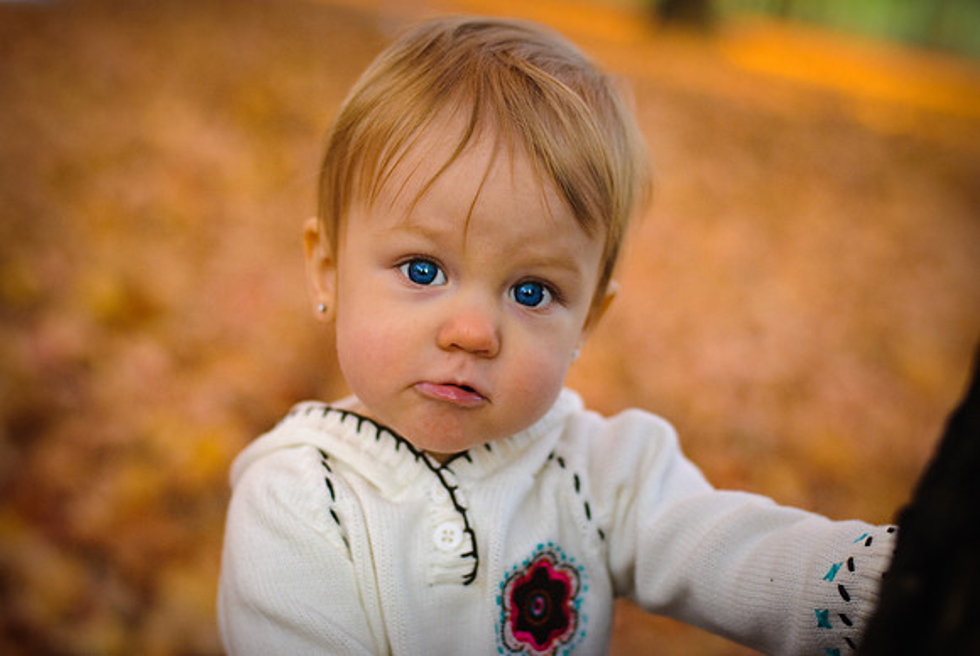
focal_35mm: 75
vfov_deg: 18.2
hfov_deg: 27.0
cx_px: 490
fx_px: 2044
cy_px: 328
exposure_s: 1/250
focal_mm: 50
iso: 250
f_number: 2.5
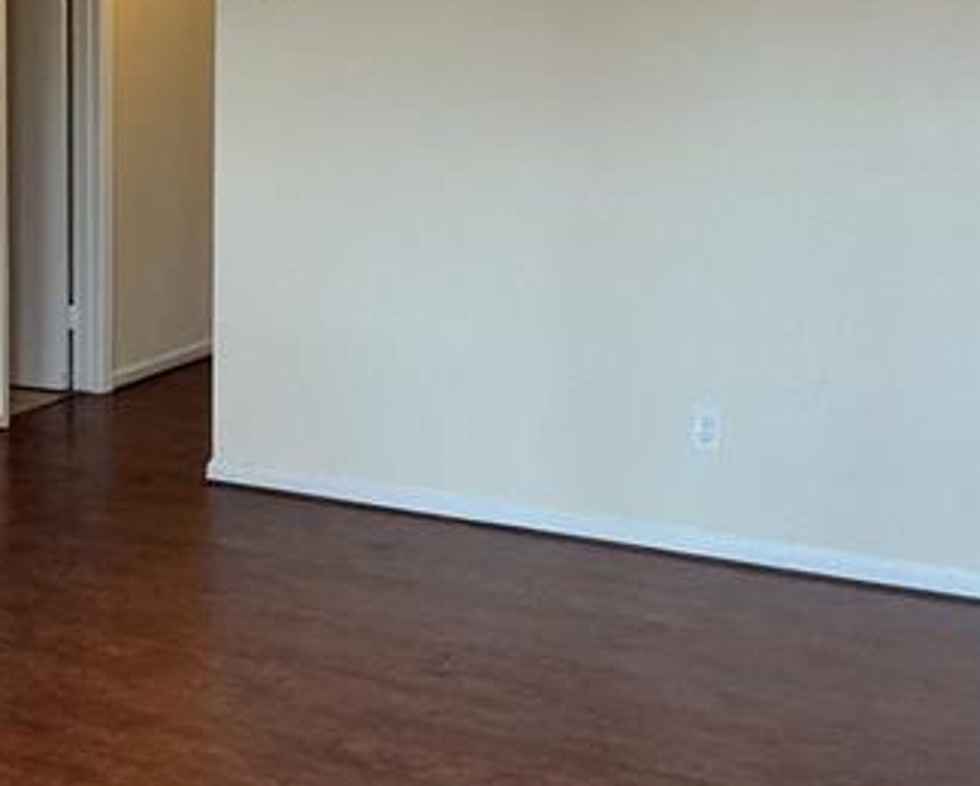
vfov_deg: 22.8
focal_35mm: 67
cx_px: 130
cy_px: 293
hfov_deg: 27.4
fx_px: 1946
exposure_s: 1/60
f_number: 1.8
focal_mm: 3
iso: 100
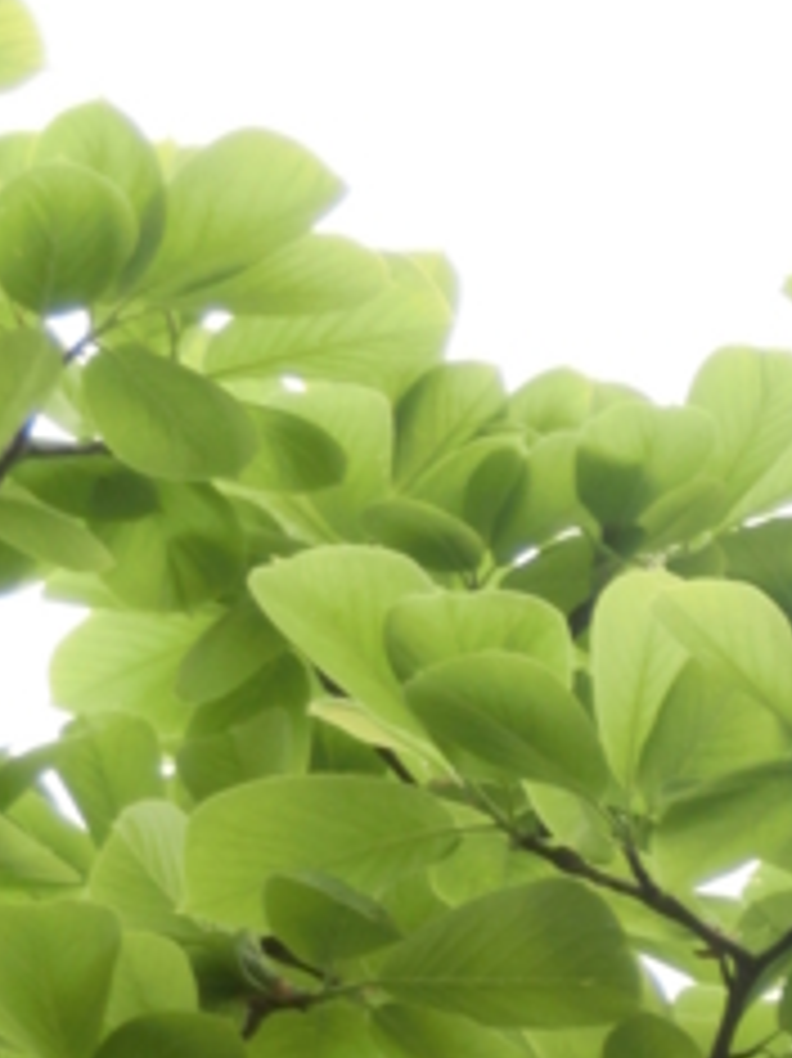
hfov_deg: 5.1
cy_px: 1049
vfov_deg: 6.8
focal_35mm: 289
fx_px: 8824
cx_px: 1076
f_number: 5
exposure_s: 1/125
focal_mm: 15.16
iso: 125
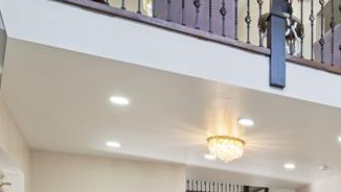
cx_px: 381
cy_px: 257
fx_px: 416
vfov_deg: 22.9
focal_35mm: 46
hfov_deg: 37.0
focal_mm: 14
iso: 400
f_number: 8
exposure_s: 1/30
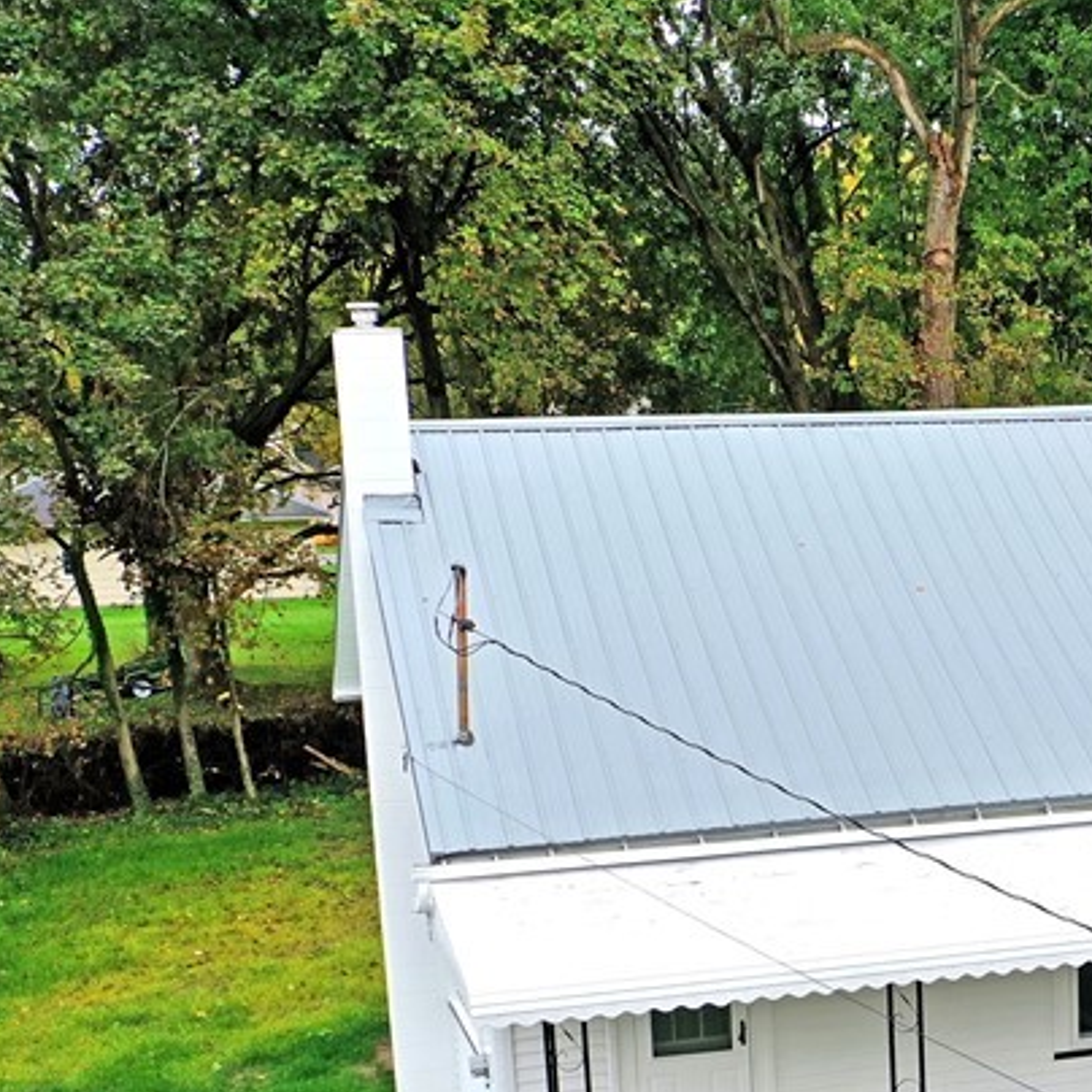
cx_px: 1097
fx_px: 2284
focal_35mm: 64
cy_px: 968
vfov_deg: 26.1
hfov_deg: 25.5
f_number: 4.5
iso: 100
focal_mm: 10.26
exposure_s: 1/120
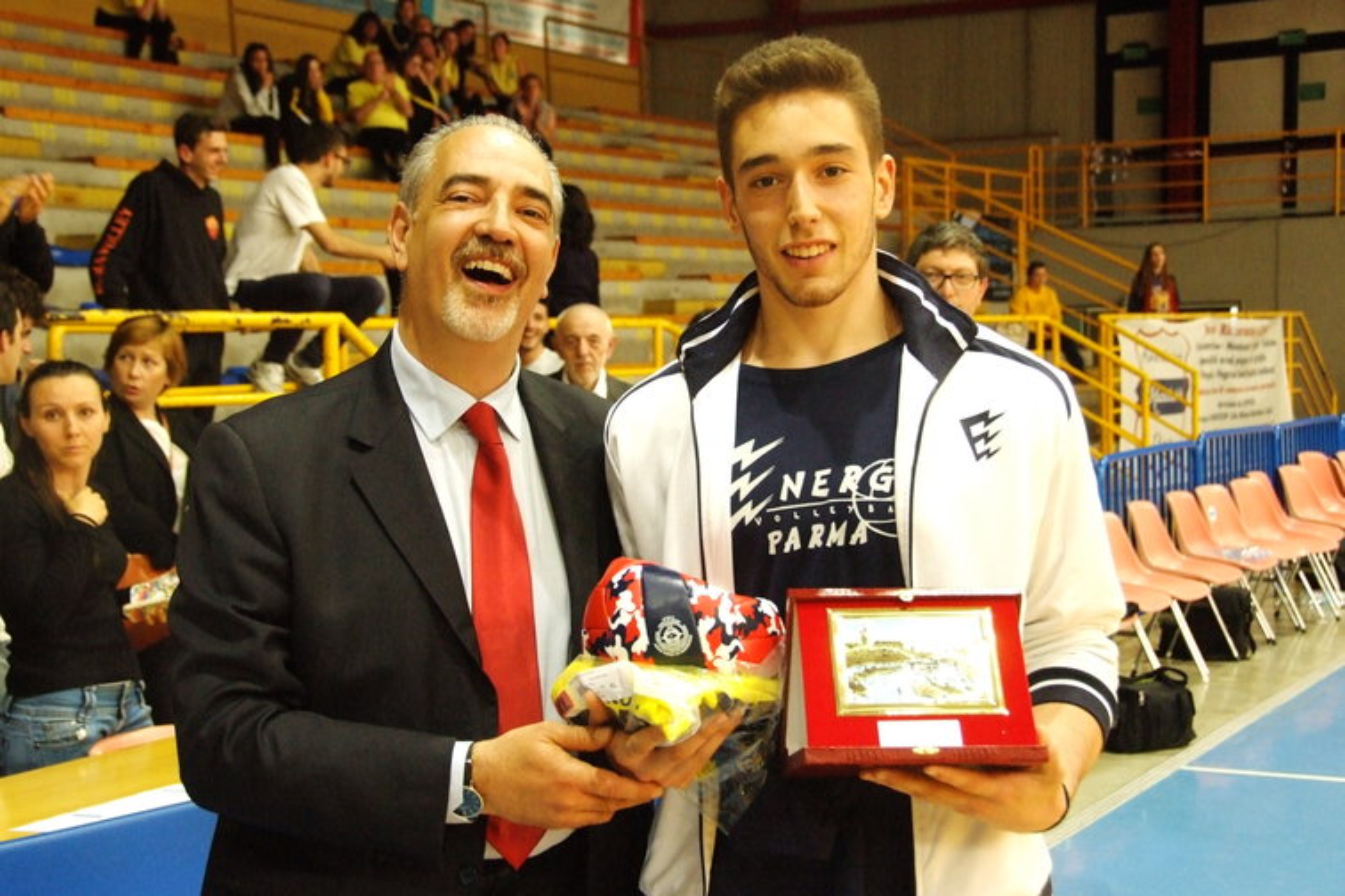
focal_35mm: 66
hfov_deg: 30.5
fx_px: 2466
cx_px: 672
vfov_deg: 20.6
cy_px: 448
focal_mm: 44
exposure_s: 1/40
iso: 3200
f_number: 5.6
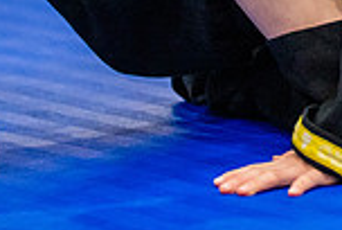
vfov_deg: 1.8
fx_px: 7244
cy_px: -197
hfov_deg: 2.7
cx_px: 497
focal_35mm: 761
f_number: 2.8
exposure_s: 1/500
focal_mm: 200
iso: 5000
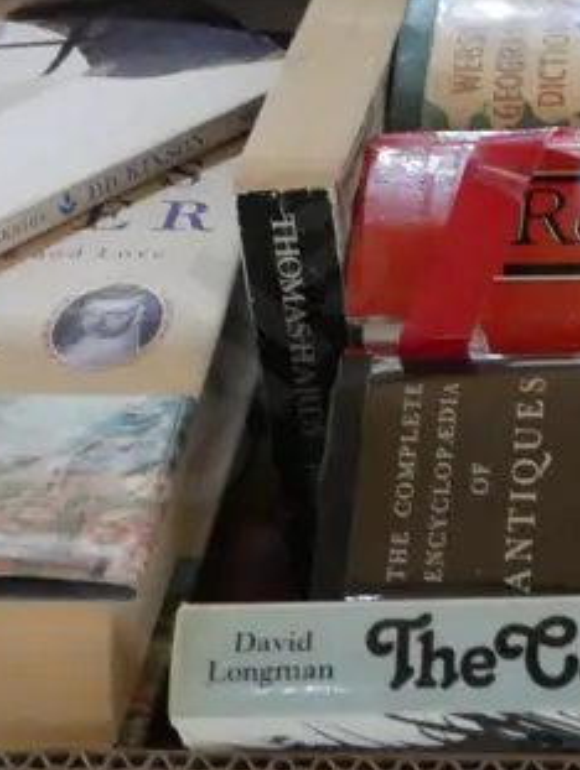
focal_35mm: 125
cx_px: 485
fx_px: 2787
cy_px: 47
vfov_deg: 15.5
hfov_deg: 11.8
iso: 3200
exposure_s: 1/40
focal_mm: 19
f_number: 4.1
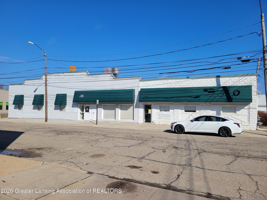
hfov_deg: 67.3
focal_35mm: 26
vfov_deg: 53.1
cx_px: 134
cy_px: 100
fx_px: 201
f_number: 1.8
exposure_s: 1/3967
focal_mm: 5.4
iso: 40
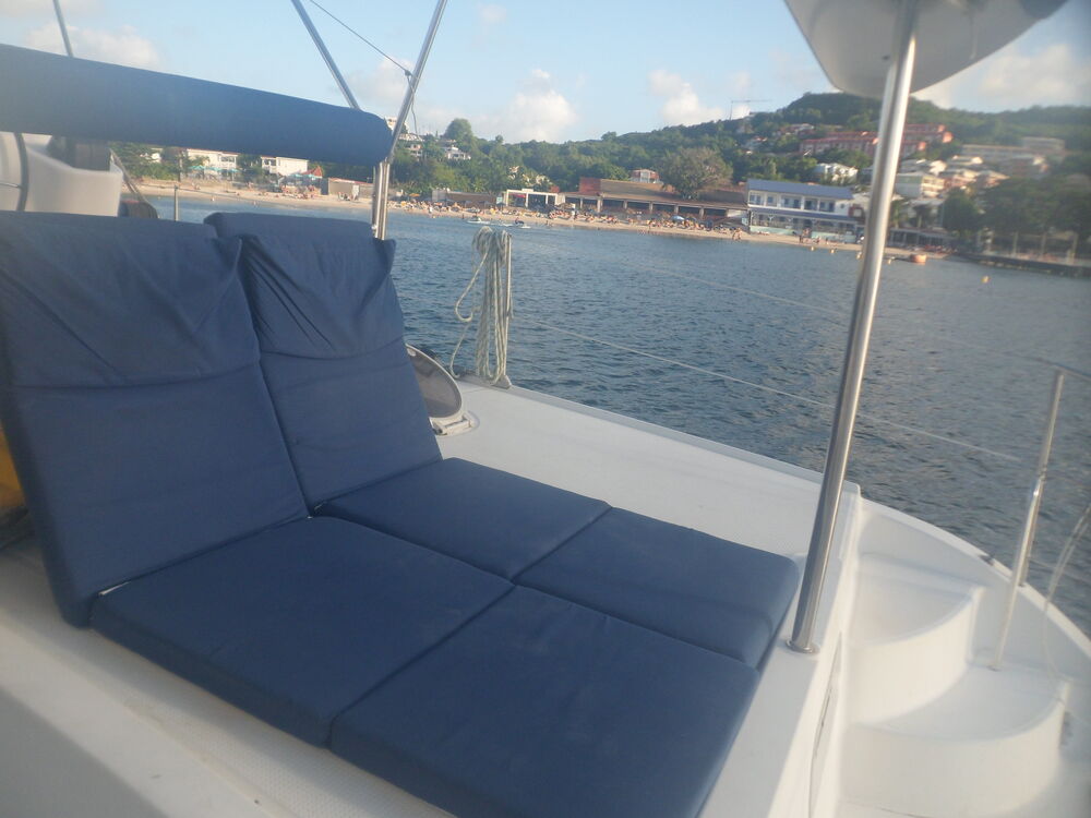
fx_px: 851
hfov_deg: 65.3
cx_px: 546
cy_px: 409
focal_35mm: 27
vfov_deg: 51.4
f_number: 3.3
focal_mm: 4.9
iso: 80
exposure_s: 1/500
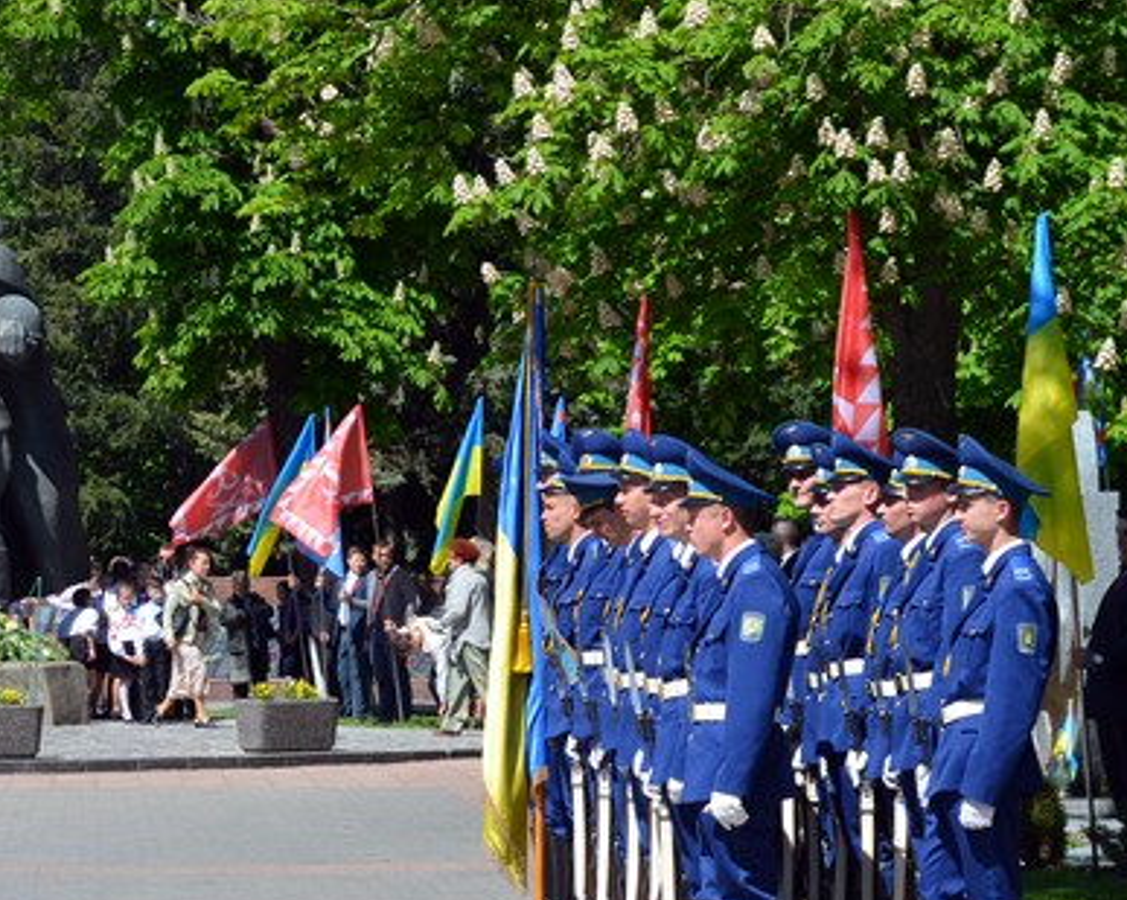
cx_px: 338
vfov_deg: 11.0
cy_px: 660
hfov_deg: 13.8
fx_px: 4661
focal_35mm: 140
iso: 110
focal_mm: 55
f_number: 8
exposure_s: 1/250
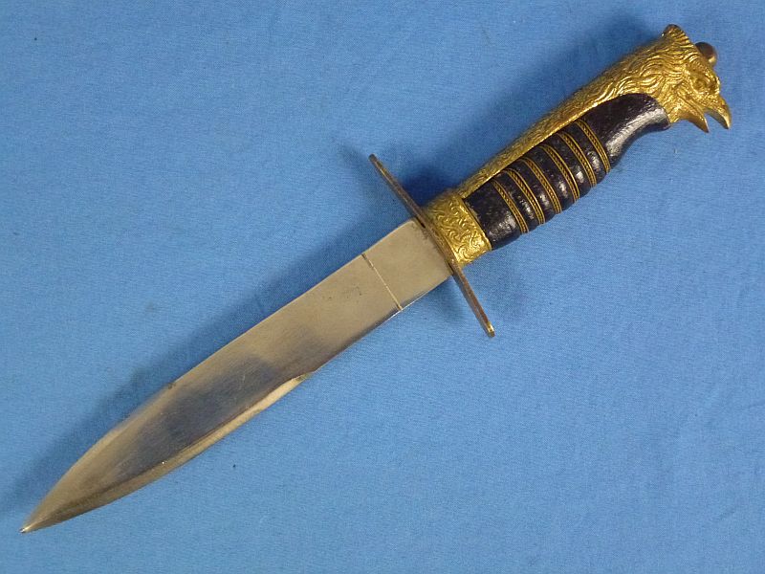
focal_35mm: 49
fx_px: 1083
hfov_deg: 38.9
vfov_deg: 29.7
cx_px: 382
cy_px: 287
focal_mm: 8.7
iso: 800
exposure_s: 1/125
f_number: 4.1
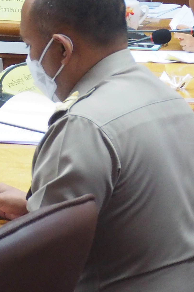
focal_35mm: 292
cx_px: -113
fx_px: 2360
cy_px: 80
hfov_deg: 4.7
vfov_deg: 7.1
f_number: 5.7
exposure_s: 1/40
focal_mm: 37
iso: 1600
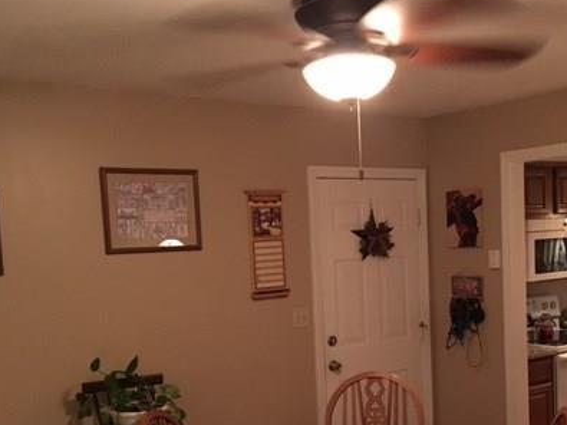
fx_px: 770
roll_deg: +3.3
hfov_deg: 40.3
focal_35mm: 47
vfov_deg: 30.3
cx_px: 339
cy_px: 323
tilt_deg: -8.4
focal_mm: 4.15
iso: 500
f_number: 2.2
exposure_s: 1/15
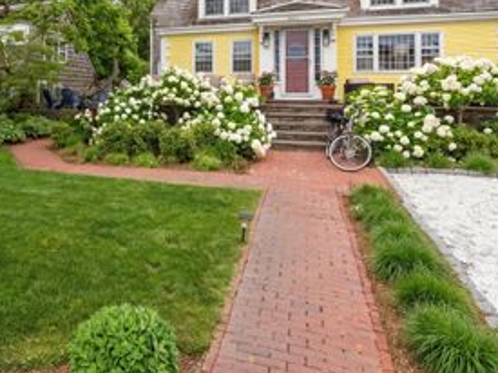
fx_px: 403
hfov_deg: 59.9
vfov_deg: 47.5
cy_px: 86
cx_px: 121
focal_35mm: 28
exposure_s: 1/500
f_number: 7.1
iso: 400
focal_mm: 16
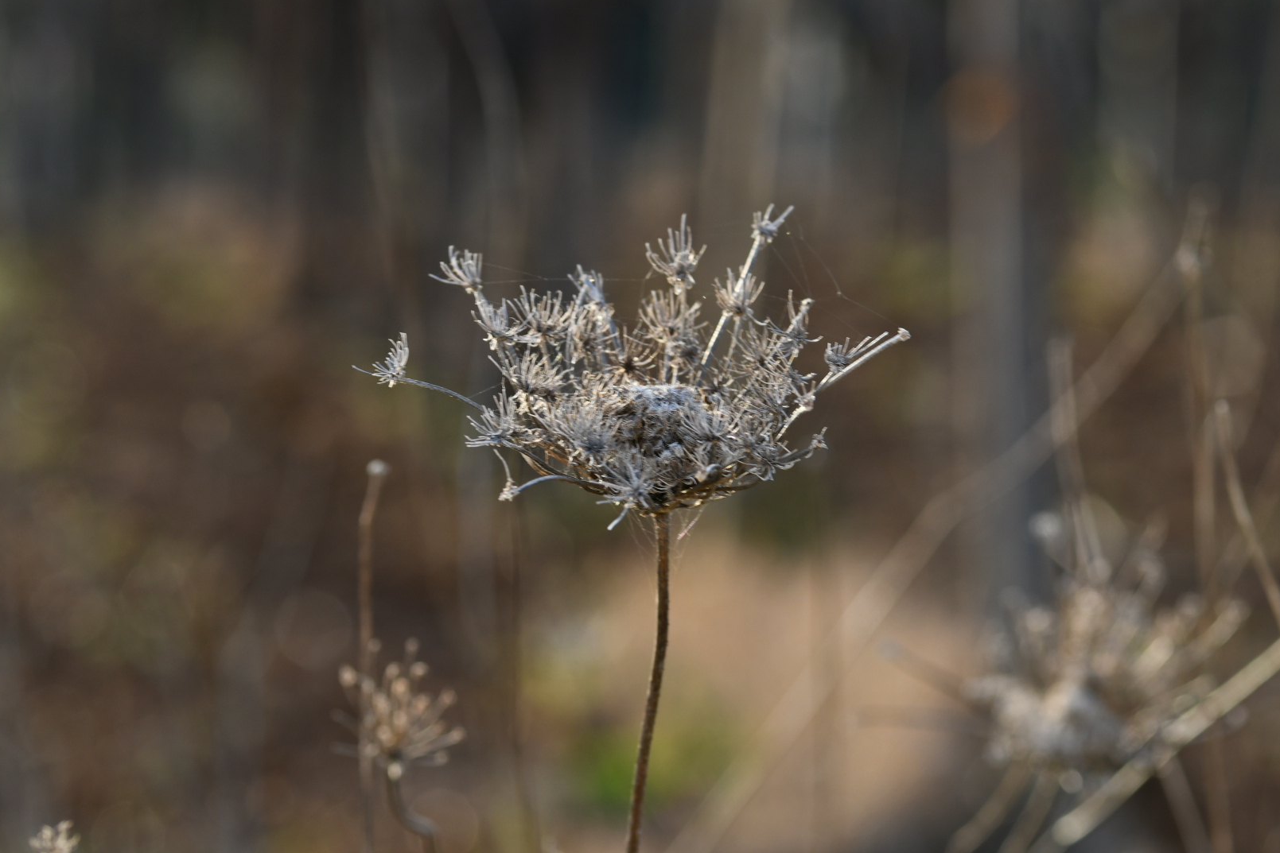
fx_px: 5369
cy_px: 425
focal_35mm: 151
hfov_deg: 13.6
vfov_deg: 9.1
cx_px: 638
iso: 160
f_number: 5.6
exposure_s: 1/160
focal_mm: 100
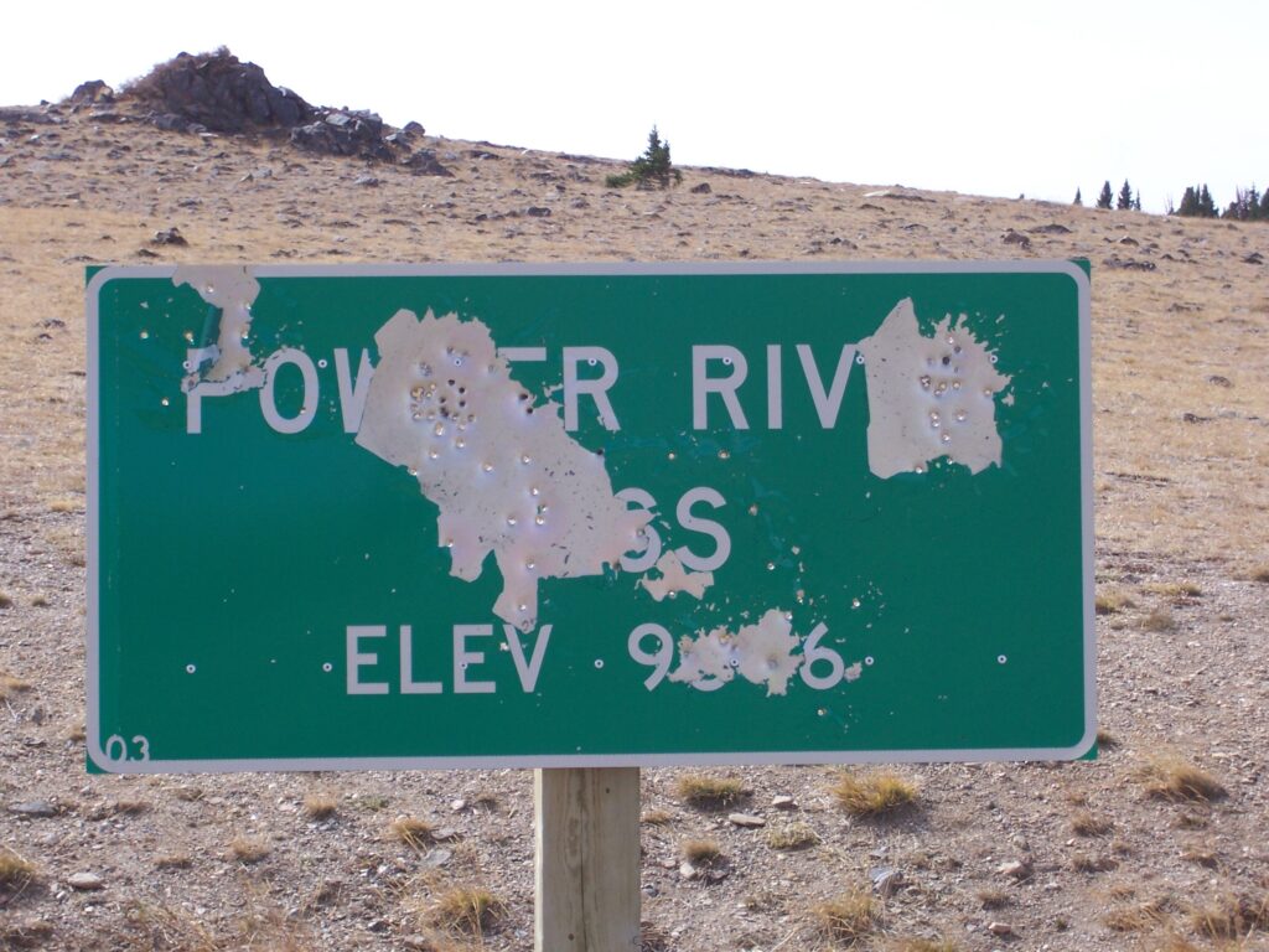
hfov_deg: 19.3
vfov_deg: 14.5
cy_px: 476
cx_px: 634
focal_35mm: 102
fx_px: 3739
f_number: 4.6
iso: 80
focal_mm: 16.8
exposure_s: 1/500
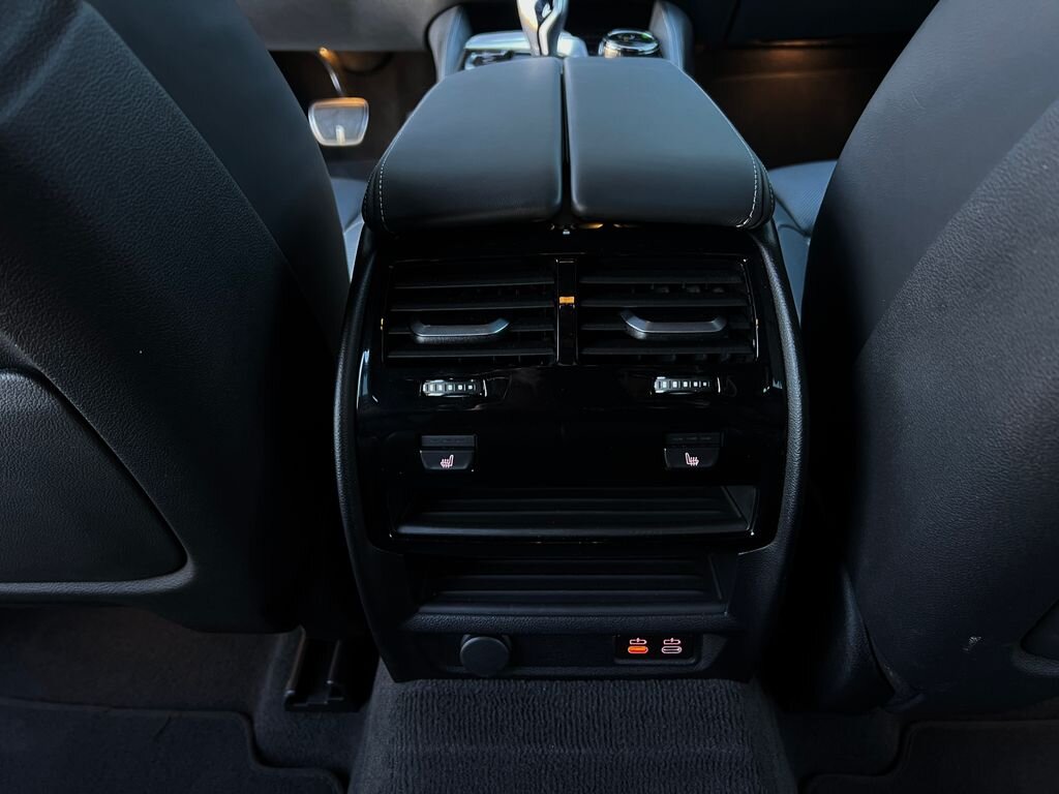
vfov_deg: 53.1
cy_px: 397
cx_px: 530
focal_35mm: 26
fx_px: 795
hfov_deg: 67.3
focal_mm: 5.7
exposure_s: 1/49
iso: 500
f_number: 1.5
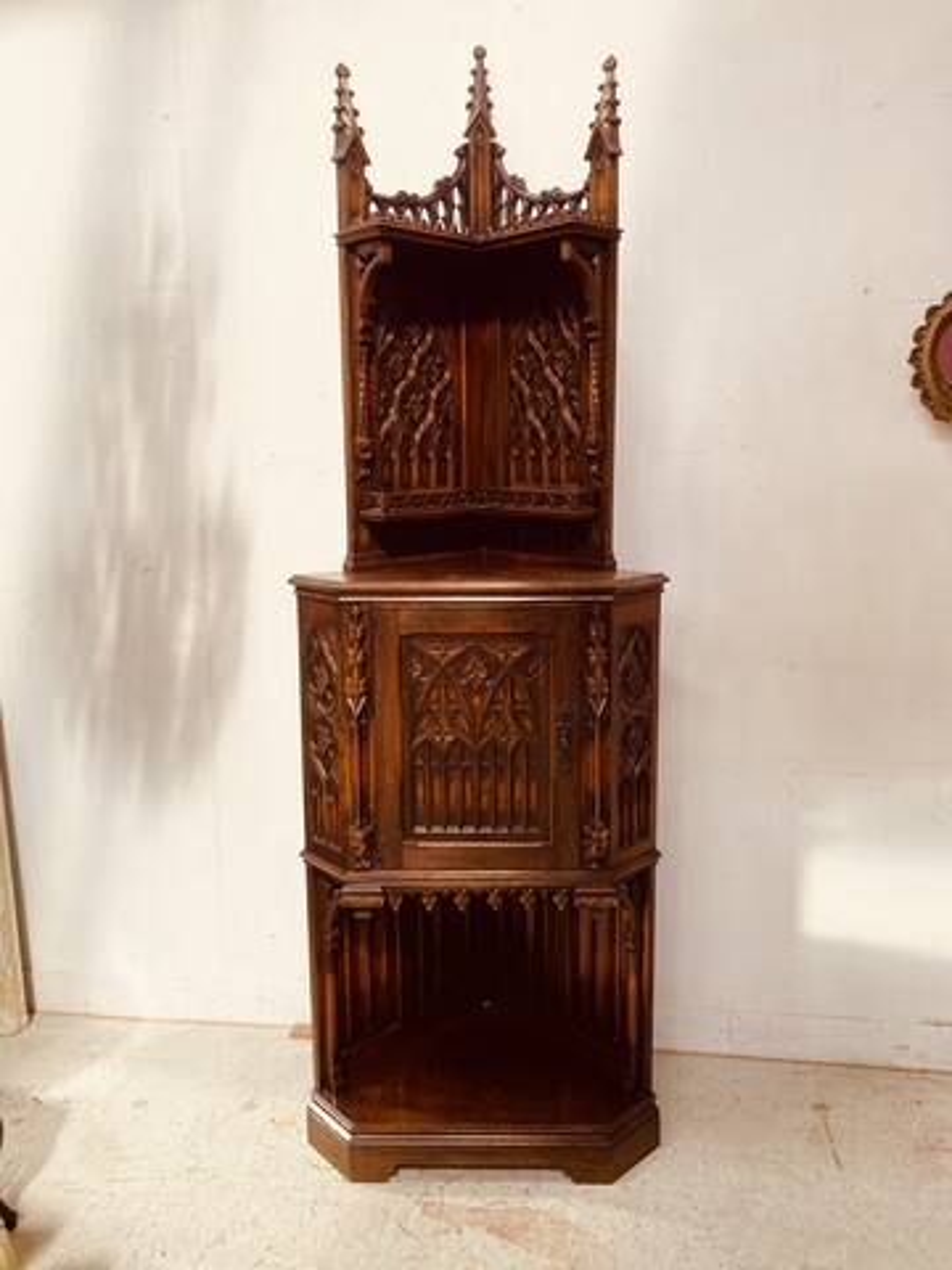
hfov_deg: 53.1
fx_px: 953
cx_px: 476
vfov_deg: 67.3
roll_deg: +0.6
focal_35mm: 26
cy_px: 635
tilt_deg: -9.0
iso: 125
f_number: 1.8
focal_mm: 4.25
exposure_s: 1/108
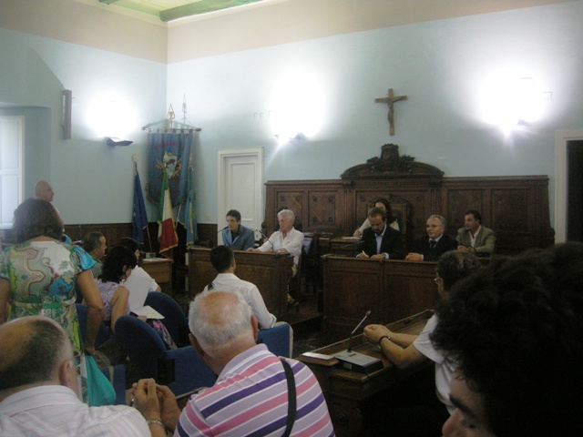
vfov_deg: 39.7
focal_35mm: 36
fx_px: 606
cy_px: 218
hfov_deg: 51.4
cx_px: 292
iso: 400
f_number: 2.7
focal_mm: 7.5
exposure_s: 1/40.6
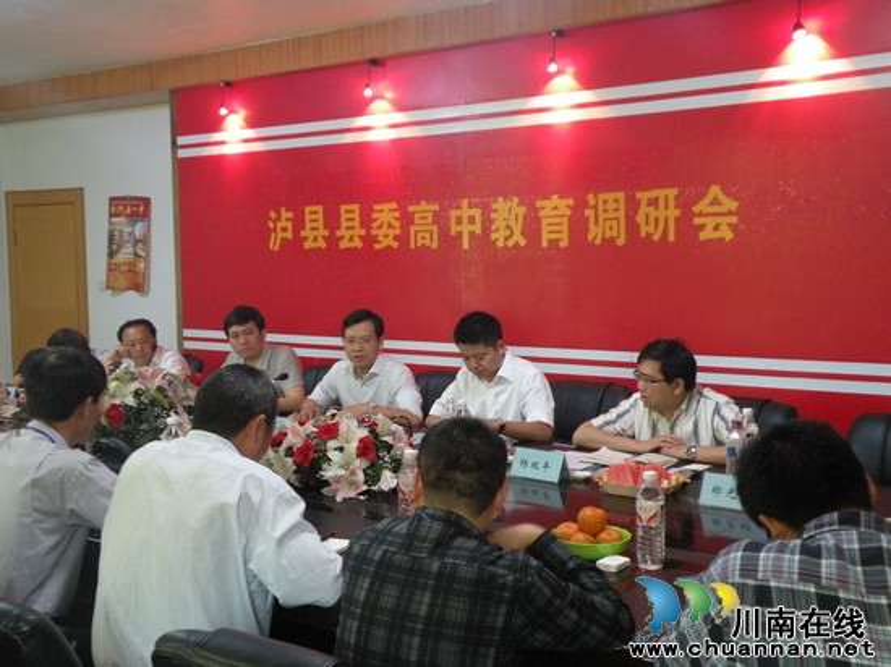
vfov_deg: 34.3
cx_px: 446
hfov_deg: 44.8
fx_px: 1081
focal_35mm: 42
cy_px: 334
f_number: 3.2
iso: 400
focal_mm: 7.4
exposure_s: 1/24
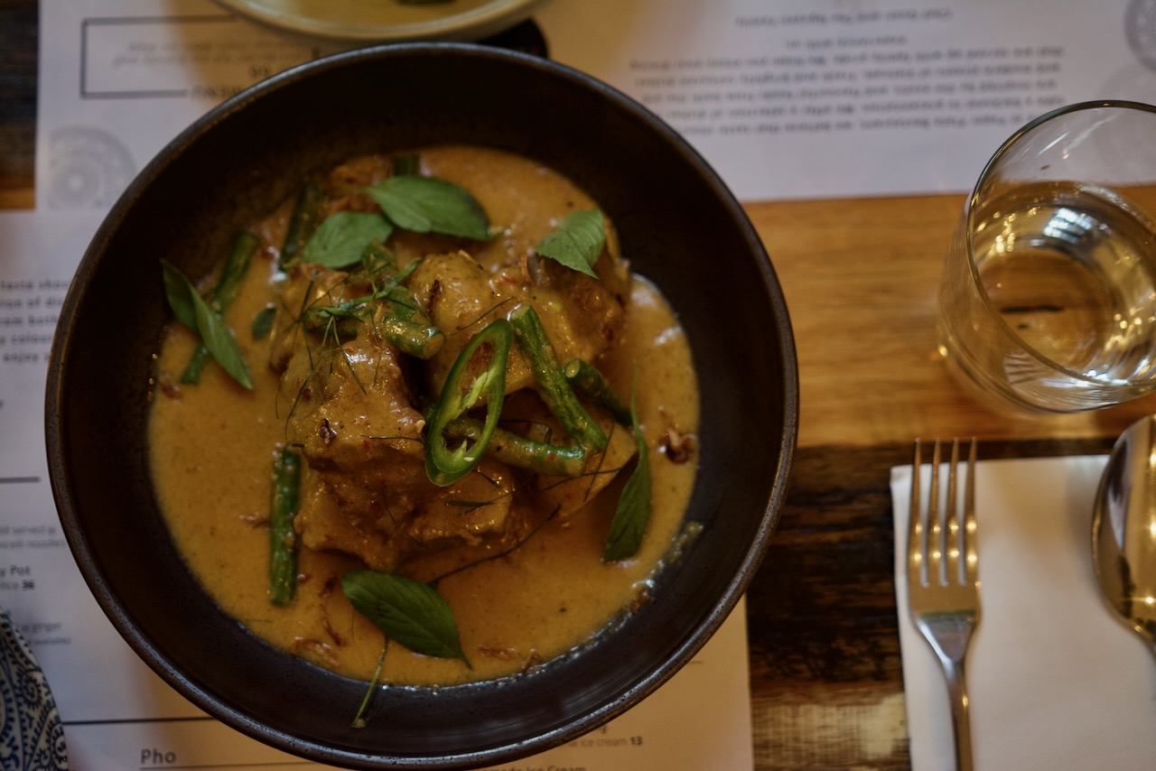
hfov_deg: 37.8
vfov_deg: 25.8
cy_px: 386
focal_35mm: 52
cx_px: 578
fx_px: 1686
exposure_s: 1/80
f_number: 2.2
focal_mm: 35
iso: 1000
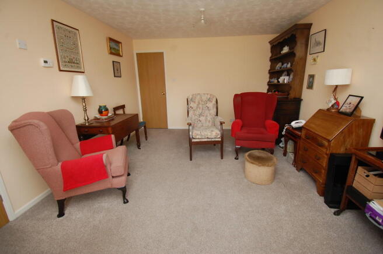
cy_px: 127
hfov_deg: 100.4
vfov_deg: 77.2
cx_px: 192
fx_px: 159
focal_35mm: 15
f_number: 4.5
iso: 400
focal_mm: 10
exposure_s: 1/60
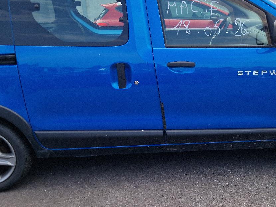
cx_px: 166
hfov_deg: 38.0
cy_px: 114
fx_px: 399
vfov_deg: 29.1
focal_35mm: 50
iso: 50
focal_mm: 5.4
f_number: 1.8
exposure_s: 1/588
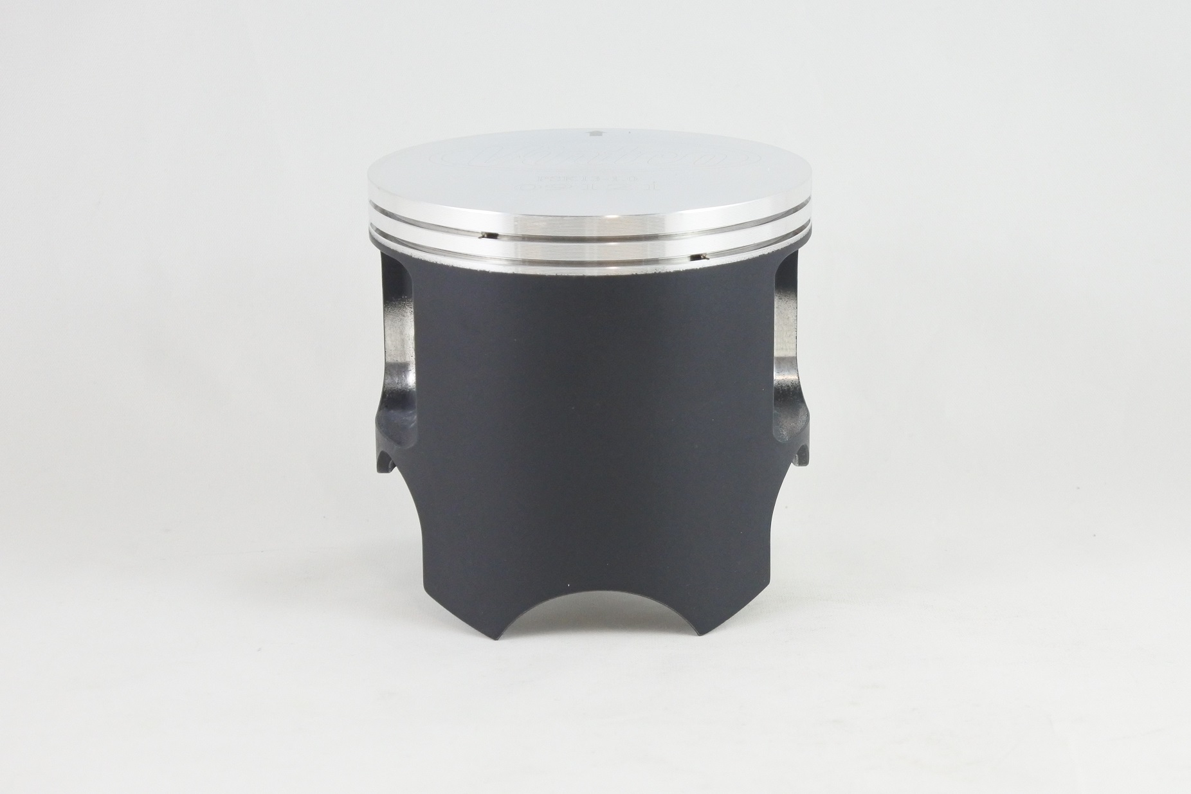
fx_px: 2051
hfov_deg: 32.4
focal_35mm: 62
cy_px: 397
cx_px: 596
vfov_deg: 21.9
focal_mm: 23.1
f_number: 5
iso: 800
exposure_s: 1/100
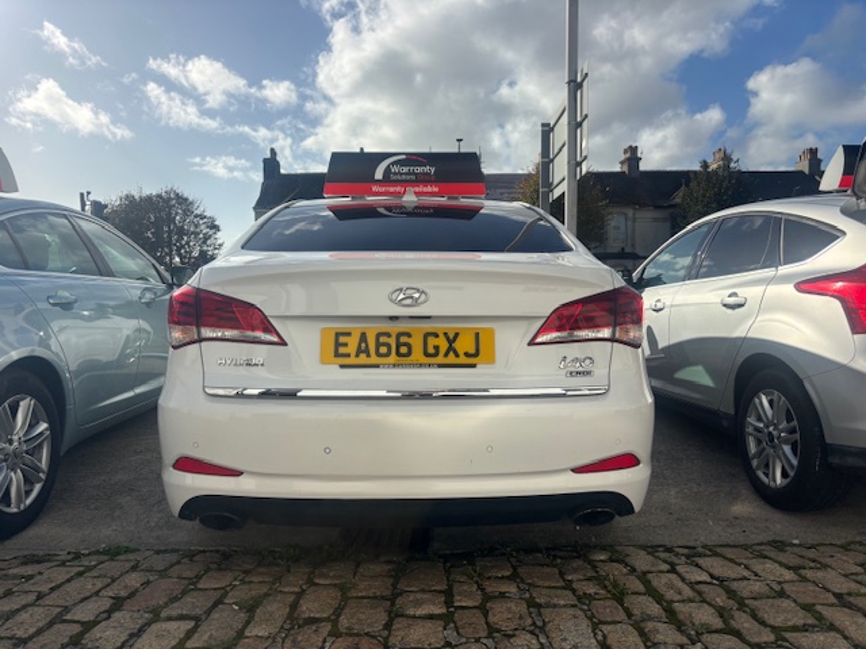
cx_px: 433
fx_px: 650
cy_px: 324
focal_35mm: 26
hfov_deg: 67.3
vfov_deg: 53.1
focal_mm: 5.96
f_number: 1.6
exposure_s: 1/6329
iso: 50
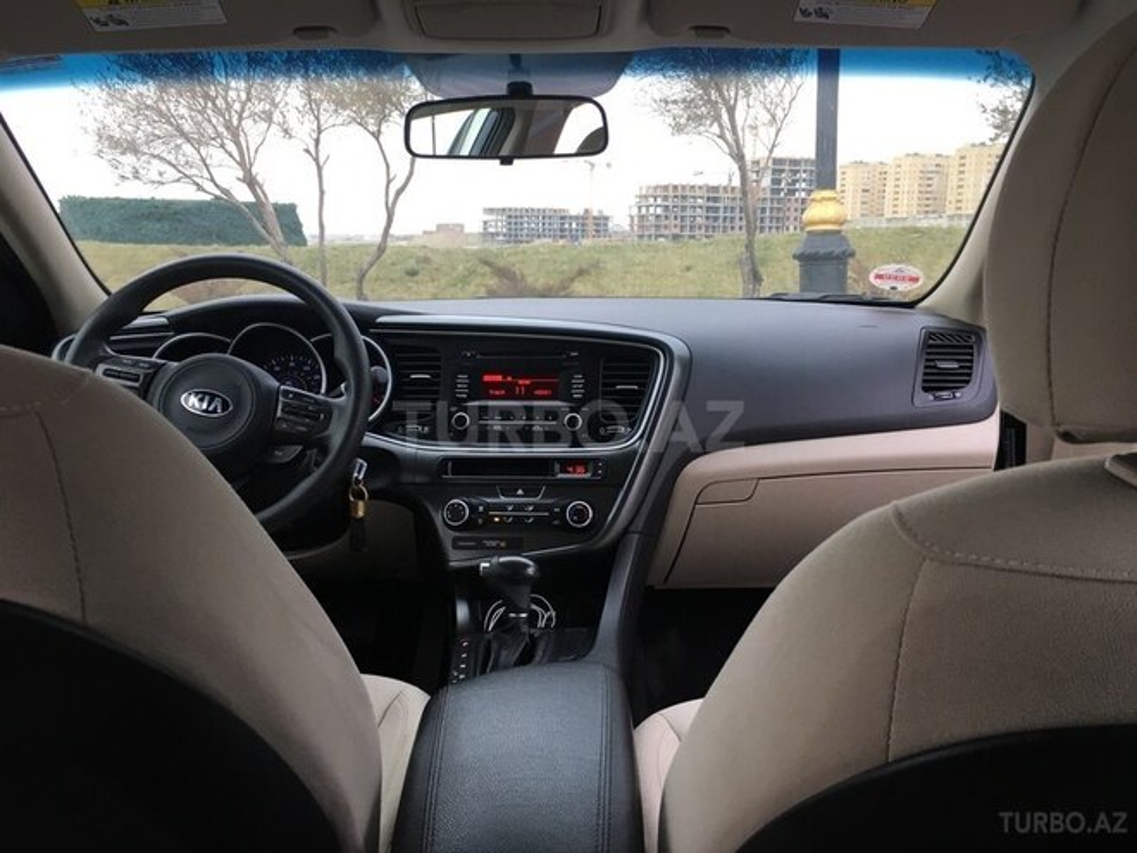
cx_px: 568
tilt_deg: -12.1
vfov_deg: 48.2
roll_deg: -0.8
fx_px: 953
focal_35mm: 29
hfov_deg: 61.7
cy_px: 426
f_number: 2.2
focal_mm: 4.15
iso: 25
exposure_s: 1/33
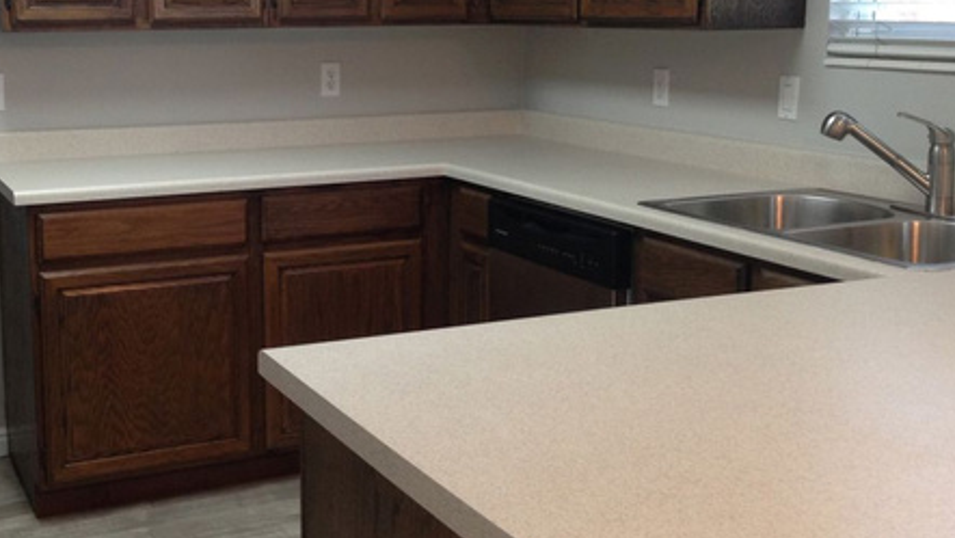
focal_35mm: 52
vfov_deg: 23.0
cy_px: 188
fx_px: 1317
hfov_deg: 39.7
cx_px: 380
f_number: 2.4
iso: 100
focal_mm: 4.12
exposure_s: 1/20
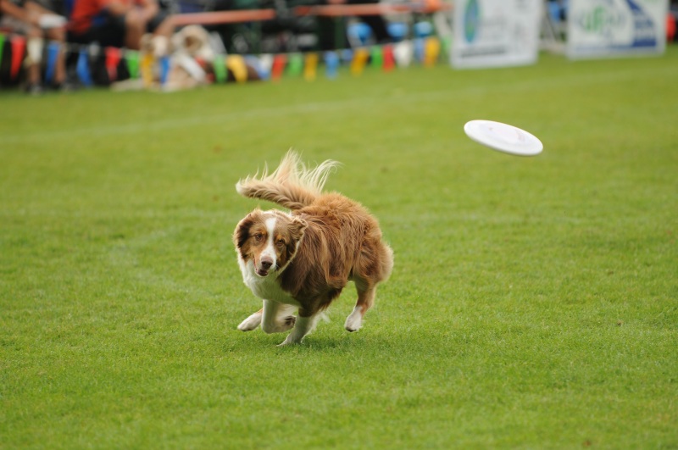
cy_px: 225
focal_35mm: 300
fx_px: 5642
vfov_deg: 4.6
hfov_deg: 6.9
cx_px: 339
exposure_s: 1/800
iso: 200
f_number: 3.2
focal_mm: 200
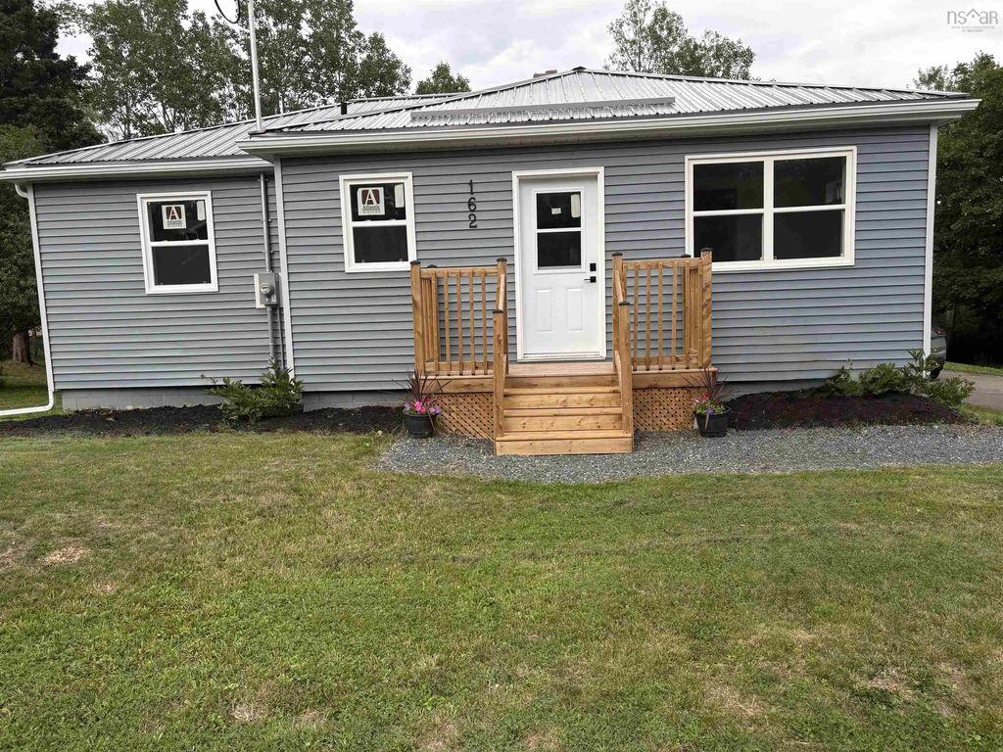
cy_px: 376
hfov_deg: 67.3
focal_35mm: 26
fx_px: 753
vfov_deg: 53.1
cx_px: 502
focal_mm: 5.96
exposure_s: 1/607
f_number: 1.6
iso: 50
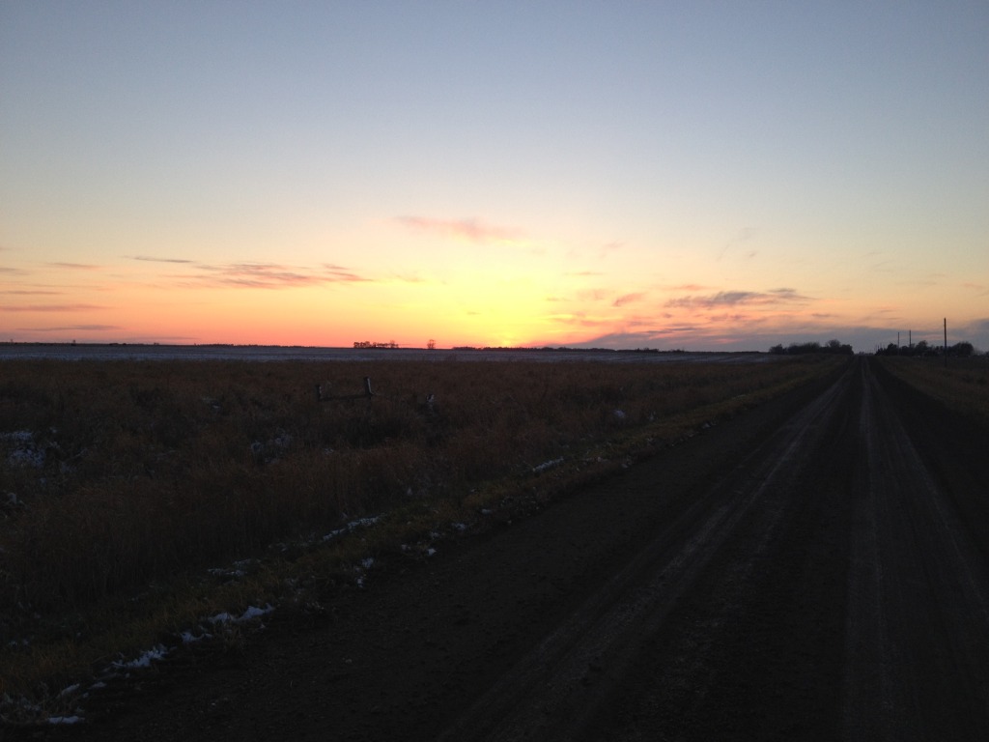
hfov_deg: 52.6
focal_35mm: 35
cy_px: 371
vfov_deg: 40.7
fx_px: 1000
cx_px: 494
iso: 50
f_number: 2.4
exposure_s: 1/154
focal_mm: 4.28
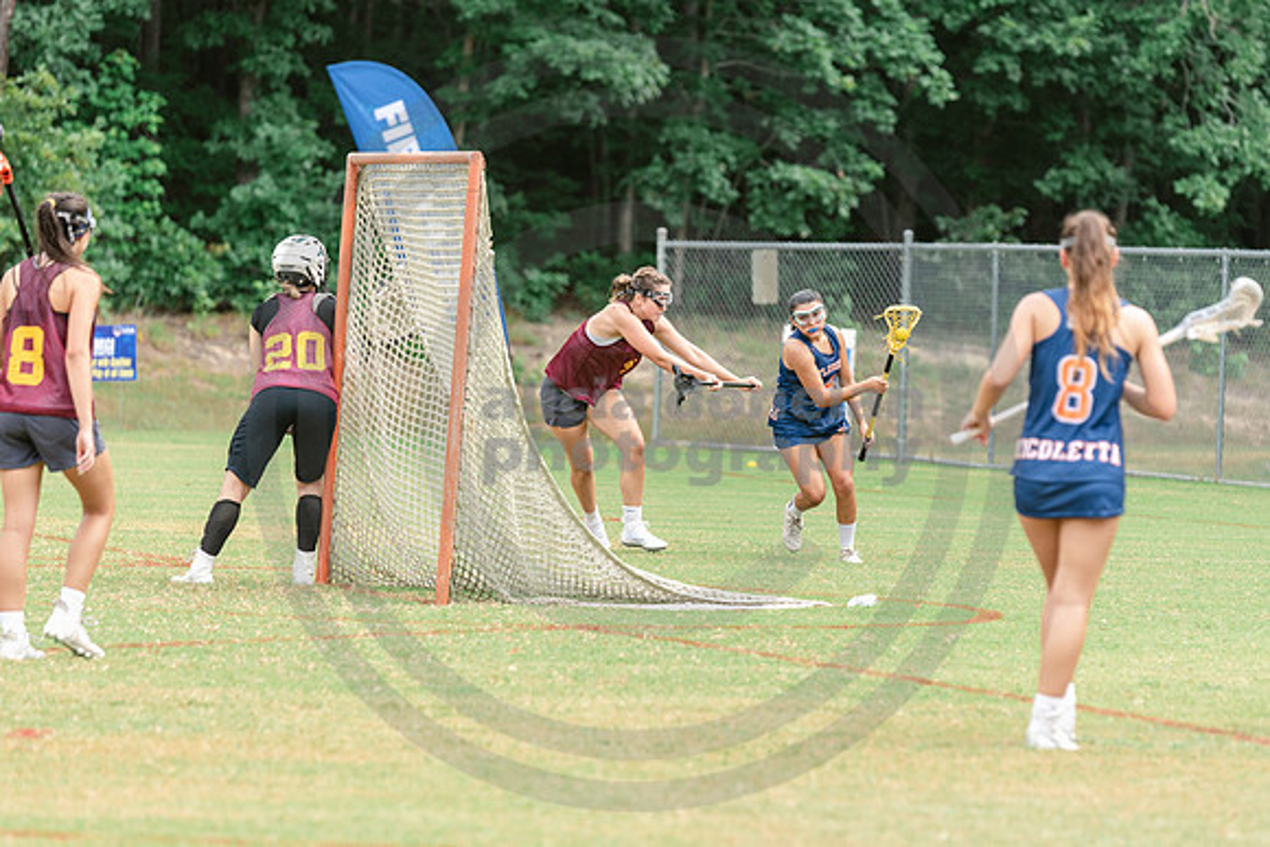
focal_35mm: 235
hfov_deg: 8.8
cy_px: 444
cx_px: 745
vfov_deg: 5.9
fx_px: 8282
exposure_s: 1/800
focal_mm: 200
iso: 250
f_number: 3.5
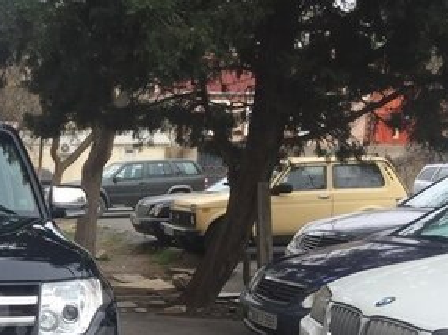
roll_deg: -1.7
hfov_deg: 26.7
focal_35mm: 67
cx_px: -45
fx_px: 866
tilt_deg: -10.1
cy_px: 312
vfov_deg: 21.3
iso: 32
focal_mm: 4.15
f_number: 2.2
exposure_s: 1/225
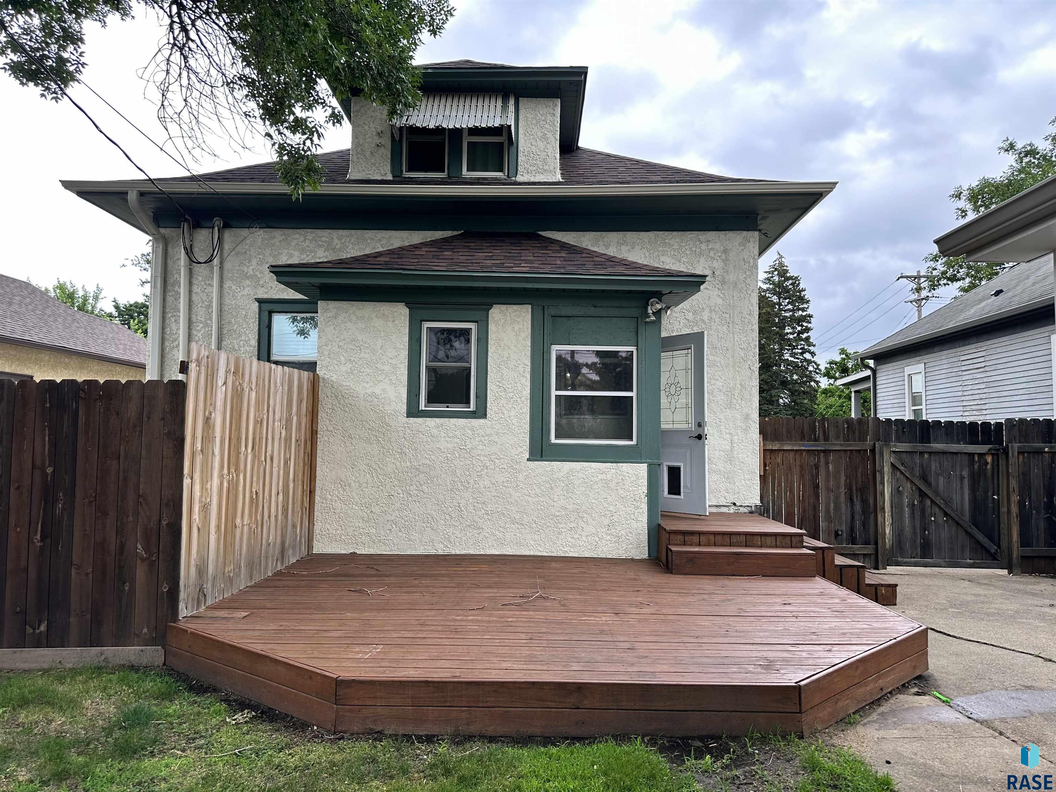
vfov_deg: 56.8
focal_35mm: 24
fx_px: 732
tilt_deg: +3.8
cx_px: 528
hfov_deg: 71.6
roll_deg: -1.1
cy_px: 396
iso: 80
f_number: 1.78
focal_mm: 6.86
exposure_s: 1/305
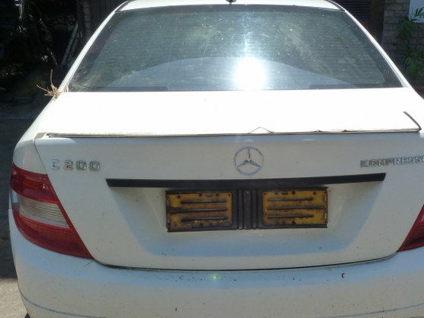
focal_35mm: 36
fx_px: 441
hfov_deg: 51.2
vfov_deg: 39.6
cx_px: 237
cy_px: 180
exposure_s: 1/250
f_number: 5.6
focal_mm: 4.5
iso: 125
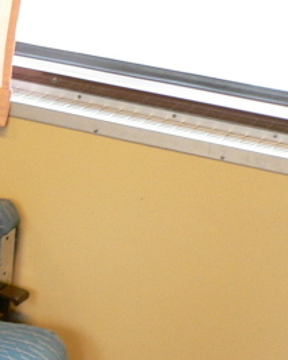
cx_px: -318
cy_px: 299
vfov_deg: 14.5
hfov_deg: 10.6
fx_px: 1406
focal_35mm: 132
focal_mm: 5.8
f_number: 2.8
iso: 100
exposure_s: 1/8
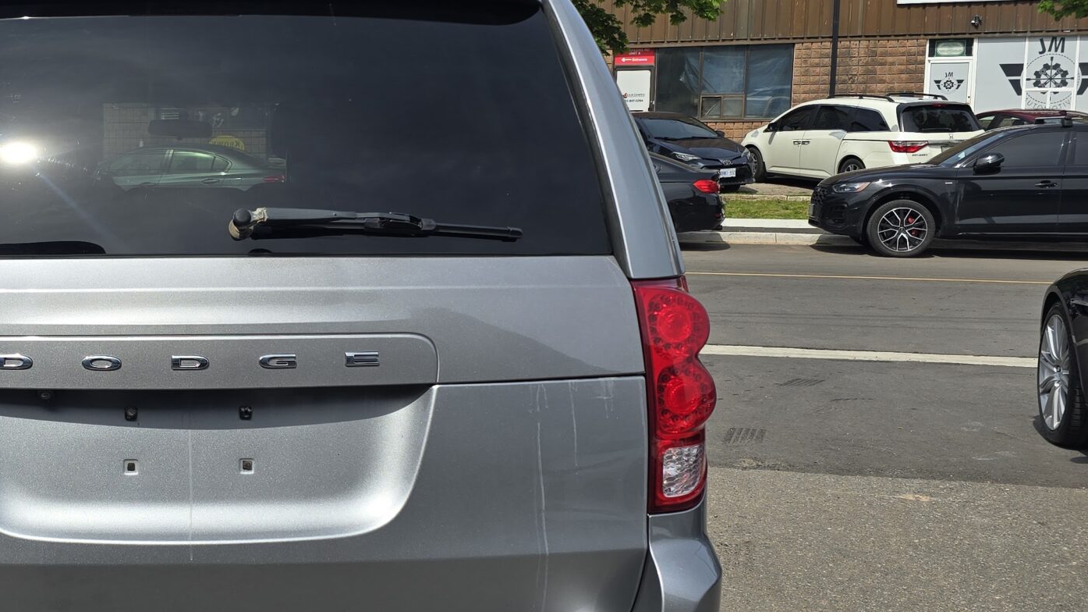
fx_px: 1327
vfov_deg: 25.9
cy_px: 288
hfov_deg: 42.2
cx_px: 186
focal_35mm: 46
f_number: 1.7
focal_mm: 6.3
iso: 12
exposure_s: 1/960
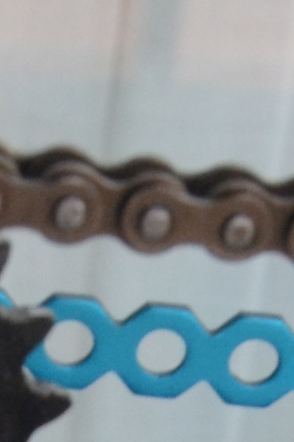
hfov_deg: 5.3
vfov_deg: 7.2
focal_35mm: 254
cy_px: 1340
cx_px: -211
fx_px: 3113
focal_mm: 22
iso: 800
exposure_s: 1/80
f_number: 9
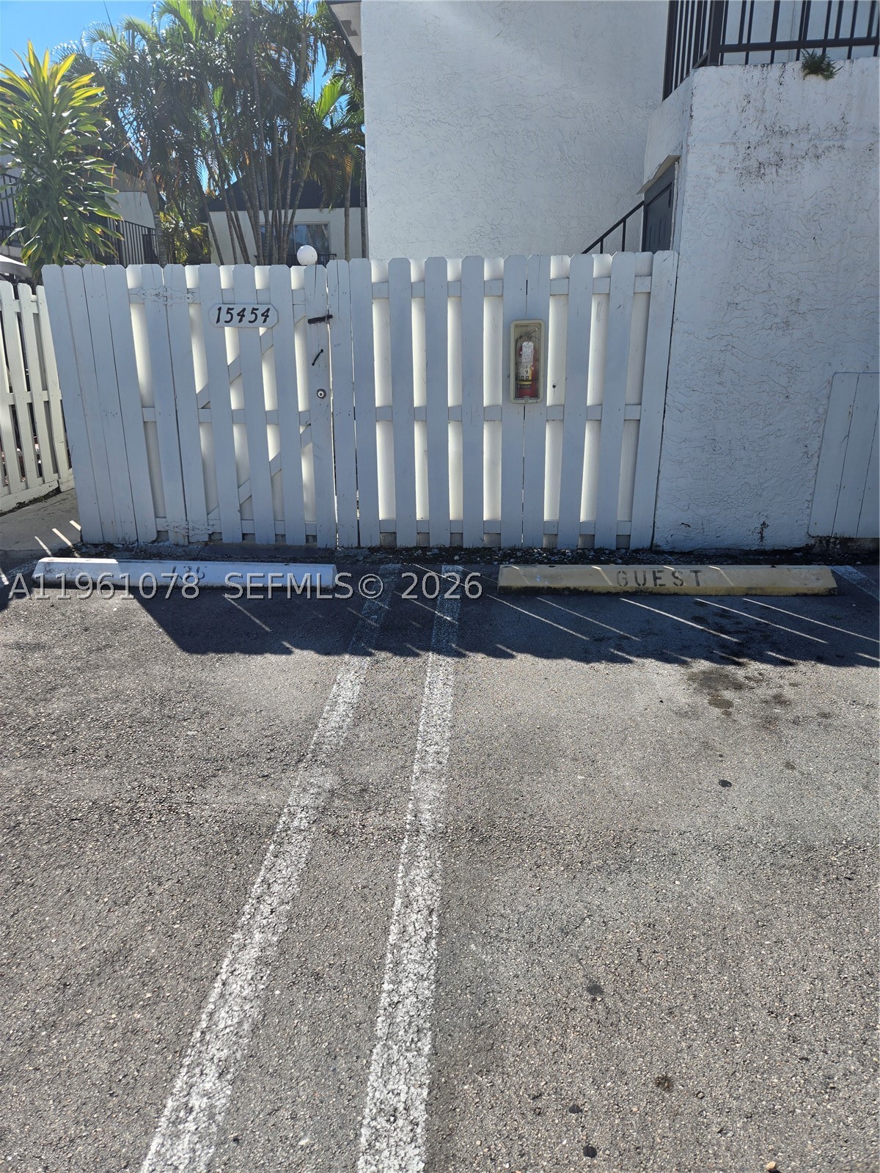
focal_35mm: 23
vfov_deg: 73.9
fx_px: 780
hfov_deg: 58.9
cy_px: 586
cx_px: 440
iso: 25
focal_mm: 5.4
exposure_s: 1/1709
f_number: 1.8
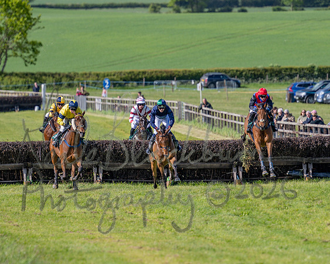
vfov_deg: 3.8
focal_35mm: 404
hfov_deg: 4.8
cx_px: 150
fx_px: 3946
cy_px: 140
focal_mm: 160
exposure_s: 1/2000
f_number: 2.8
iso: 100
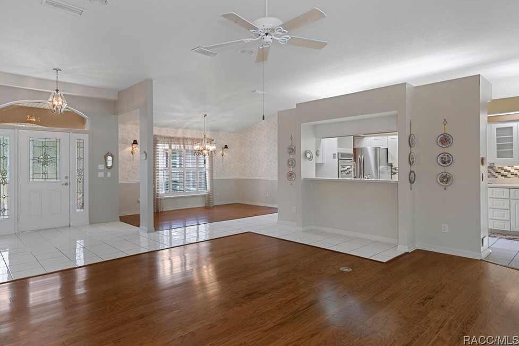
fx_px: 288
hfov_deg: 83.9
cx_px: 242
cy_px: 159
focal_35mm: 20
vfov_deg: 61.8
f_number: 8
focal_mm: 12
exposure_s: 1
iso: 320
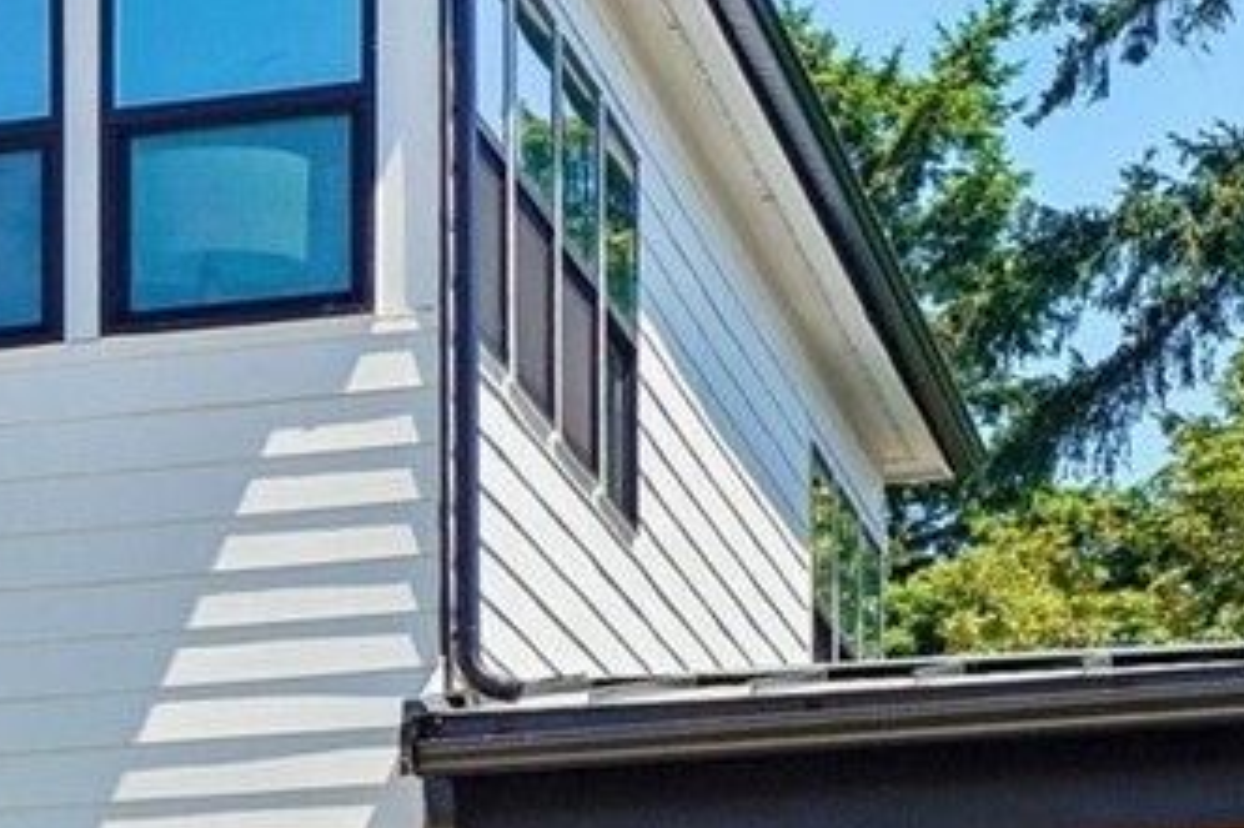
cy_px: 736
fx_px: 6182
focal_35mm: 179
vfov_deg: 7.6
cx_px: -1317
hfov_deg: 10.5
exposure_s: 1/1000
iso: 400
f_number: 8
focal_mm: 35
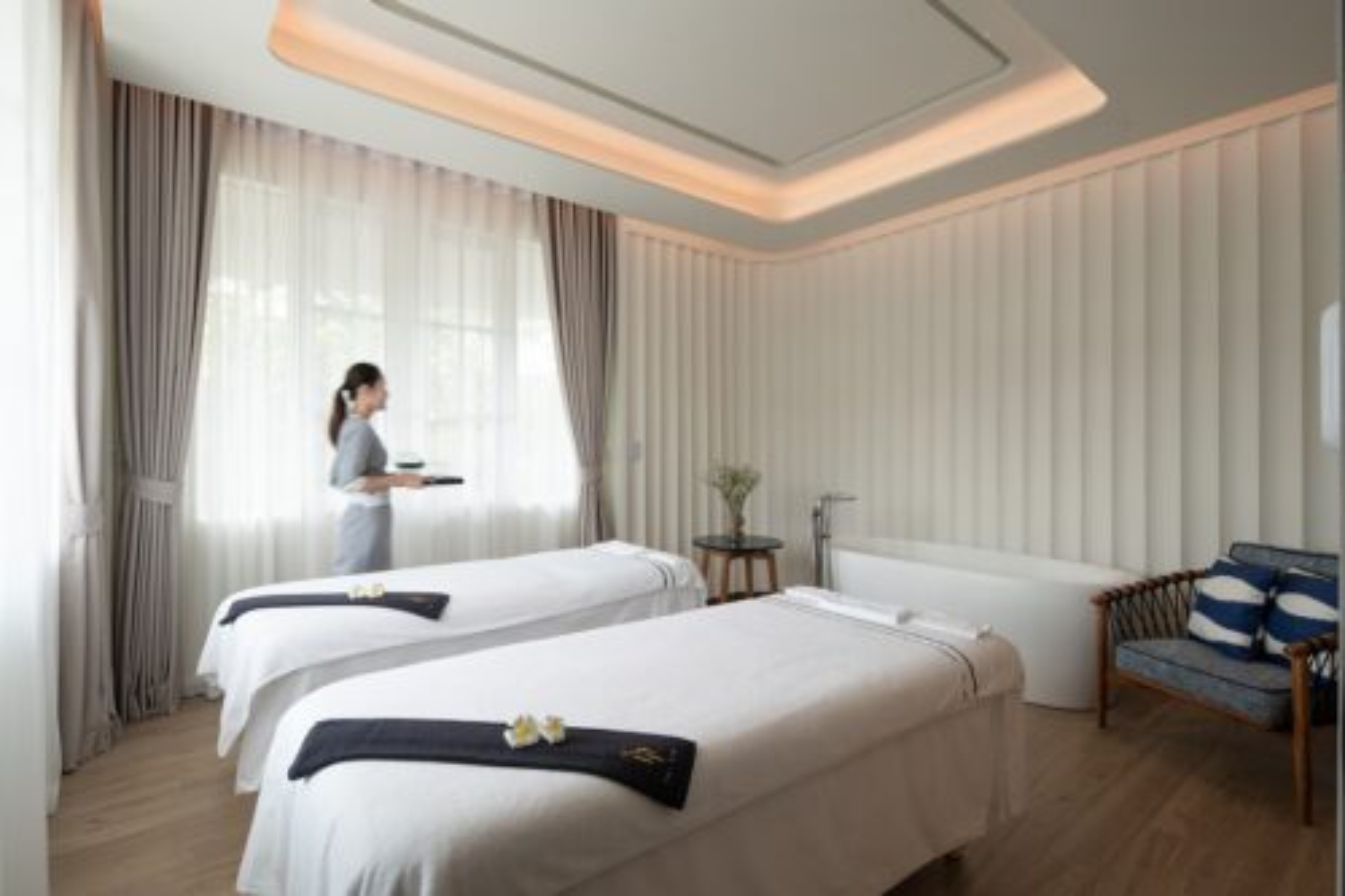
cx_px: 672
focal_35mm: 17
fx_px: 635
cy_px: 448
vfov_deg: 70.4
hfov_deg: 93.3
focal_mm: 17
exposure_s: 1/13
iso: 100
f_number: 8
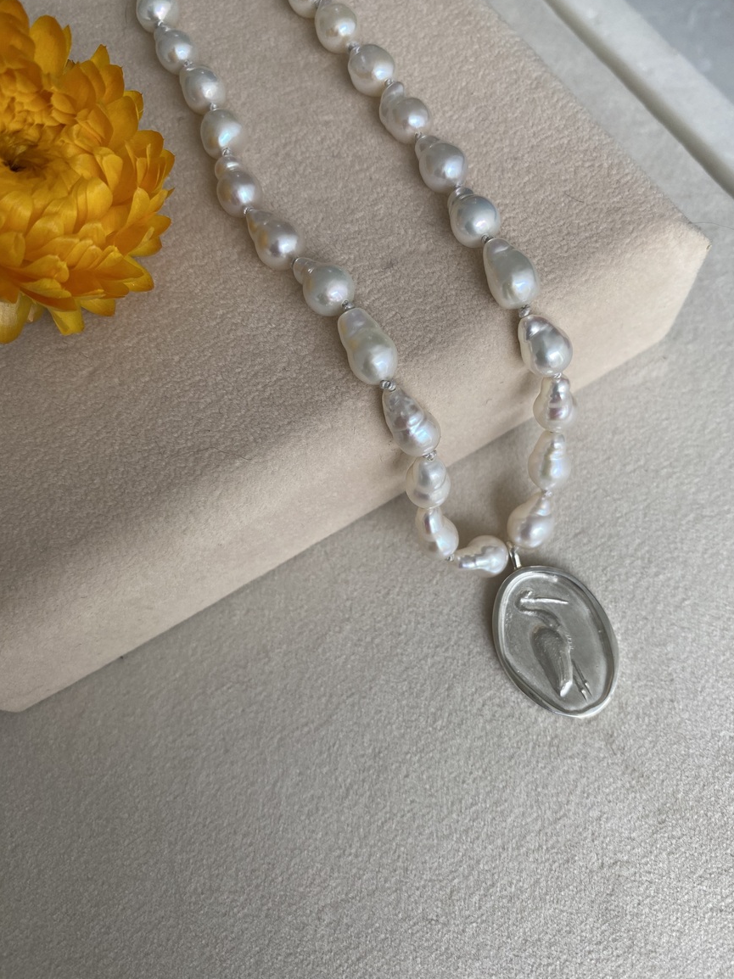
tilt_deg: -67.8
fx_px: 735
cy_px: 483
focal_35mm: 26
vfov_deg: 67.3
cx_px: 381
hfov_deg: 53.0
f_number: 1.8
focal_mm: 4.25
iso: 32
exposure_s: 1/274
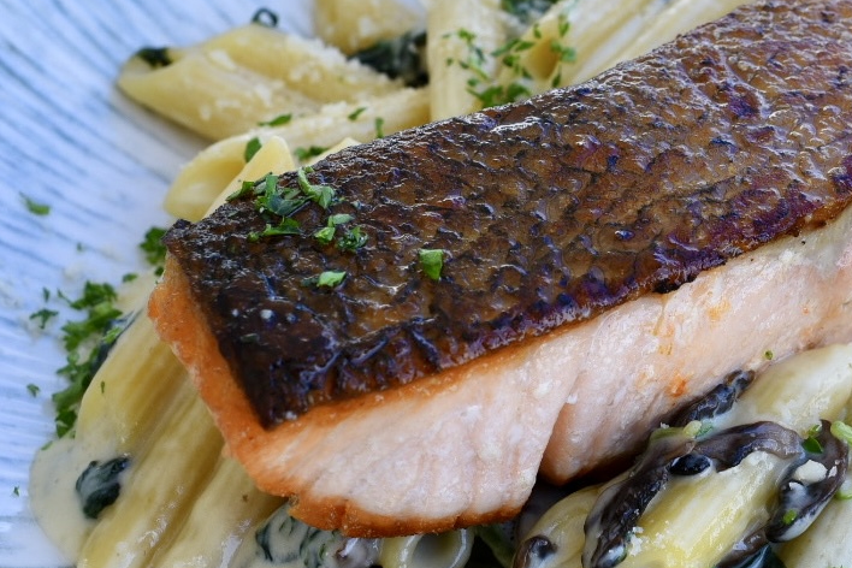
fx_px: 1964
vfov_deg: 16.4
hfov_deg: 24.1
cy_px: 329
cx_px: 673
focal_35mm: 83
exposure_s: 1/250
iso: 400
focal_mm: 40
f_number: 11
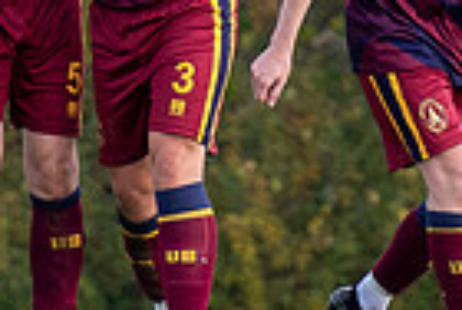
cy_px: -171
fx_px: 27959
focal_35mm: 2174
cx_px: 98
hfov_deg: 0.9
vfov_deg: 0.6
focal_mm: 200
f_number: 2.8
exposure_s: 1/1250
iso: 320
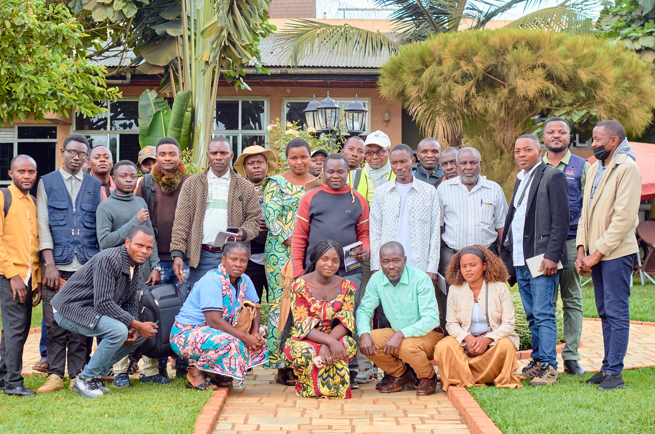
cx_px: 322
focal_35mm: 89
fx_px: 1616
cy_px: 178
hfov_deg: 22.9
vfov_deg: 15.3
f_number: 3.5
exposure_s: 1/800
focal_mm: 50
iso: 400
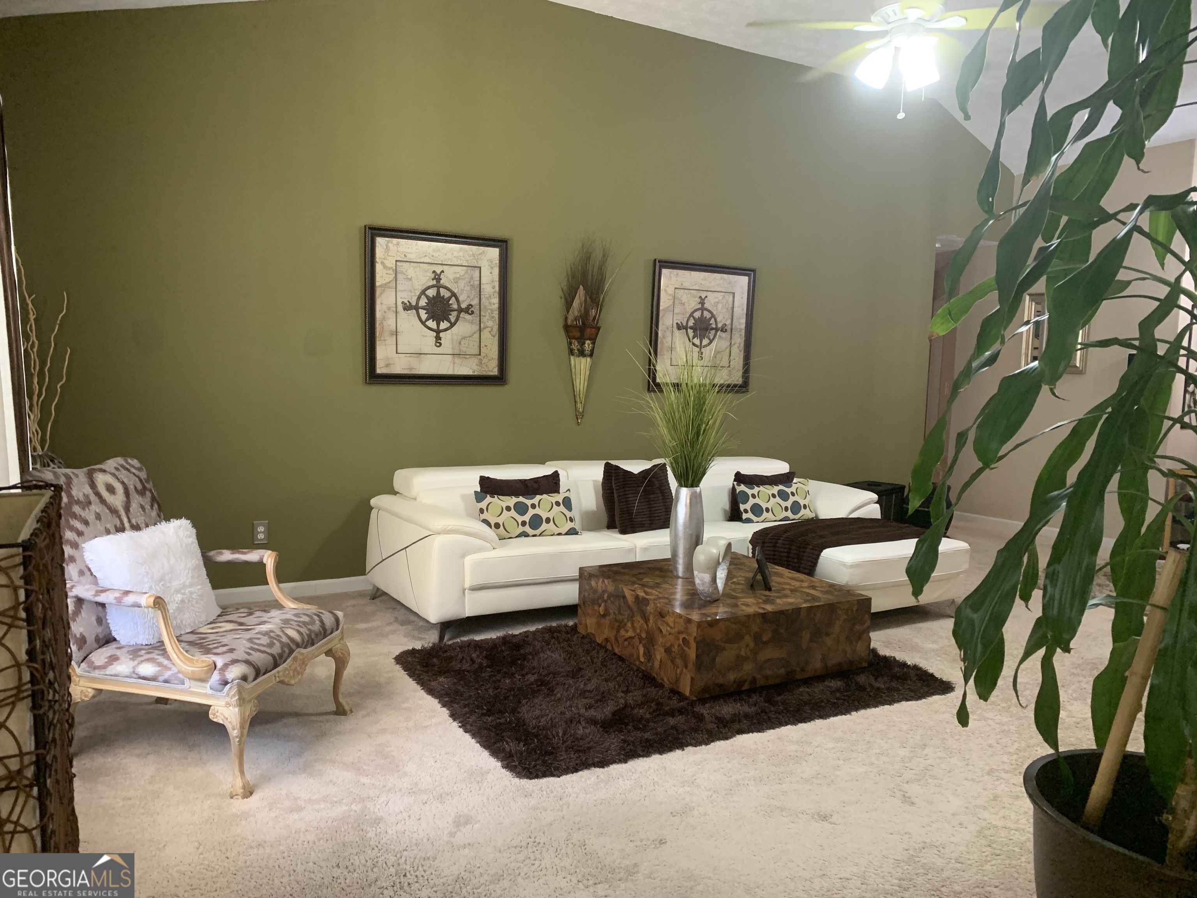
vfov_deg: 53.1
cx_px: 598
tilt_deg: -5.7
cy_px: 449
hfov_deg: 67.3
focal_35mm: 26
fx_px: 899
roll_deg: -2.9
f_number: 1.8
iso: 320
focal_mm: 4.25
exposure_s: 1/60
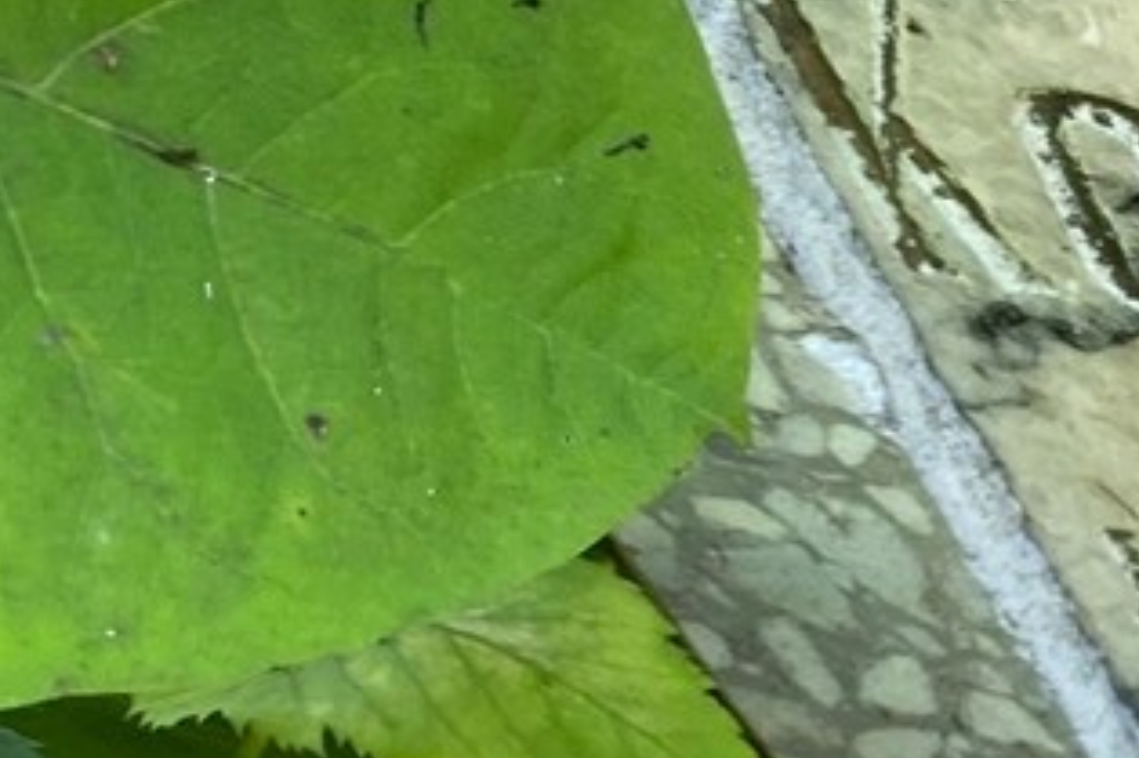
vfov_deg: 11.0
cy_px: 733
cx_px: 2452
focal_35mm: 124
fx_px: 3921
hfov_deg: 13.5
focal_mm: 4.25
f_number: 1.8
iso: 32
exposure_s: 1/143
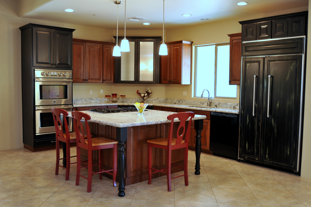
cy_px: 104
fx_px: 302
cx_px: 156
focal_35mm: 35
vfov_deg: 37.8
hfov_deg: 54.5
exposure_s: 1/25
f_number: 4.5
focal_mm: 35
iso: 500
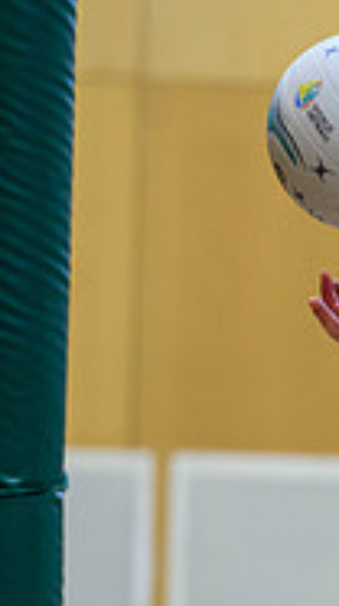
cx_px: 854
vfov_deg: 4.9
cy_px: 468
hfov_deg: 2.7
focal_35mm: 442
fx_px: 7096
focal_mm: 135
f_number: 3.2
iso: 4000
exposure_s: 1/1000
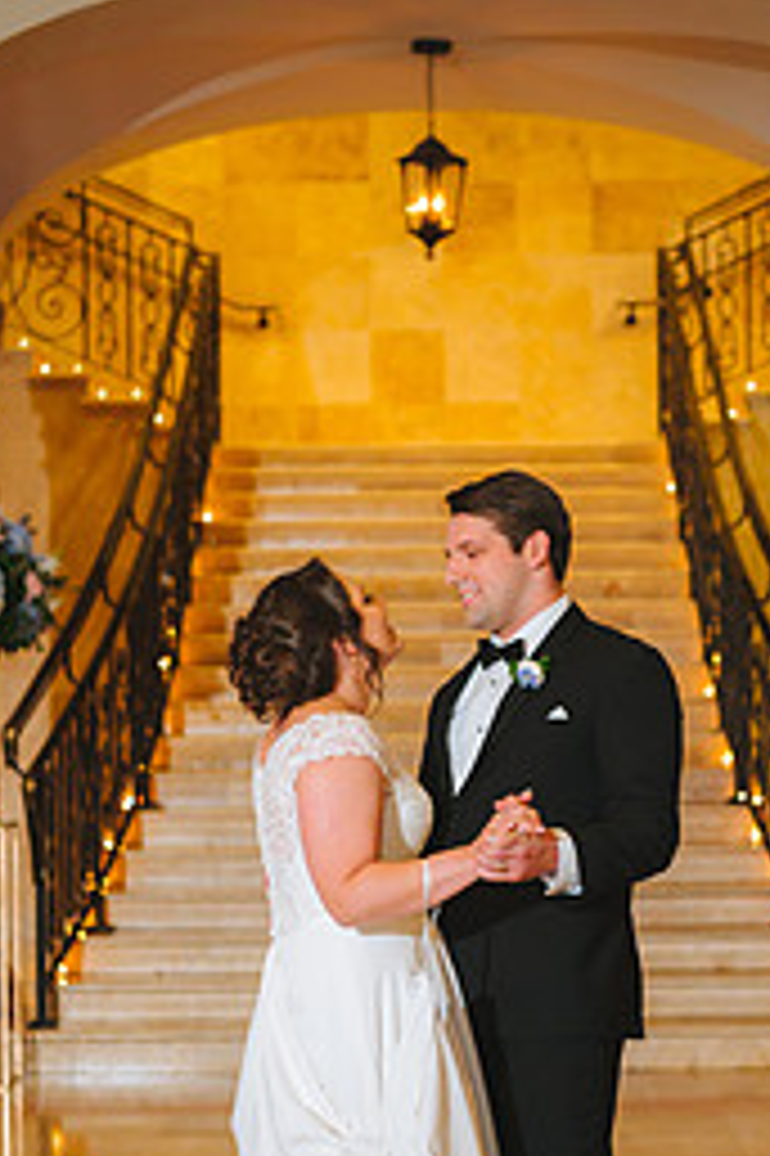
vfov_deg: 22.3
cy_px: 760
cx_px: 466
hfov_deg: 15.0
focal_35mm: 91
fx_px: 2923
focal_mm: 52
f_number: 2.8
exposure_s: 1/125
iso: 3200
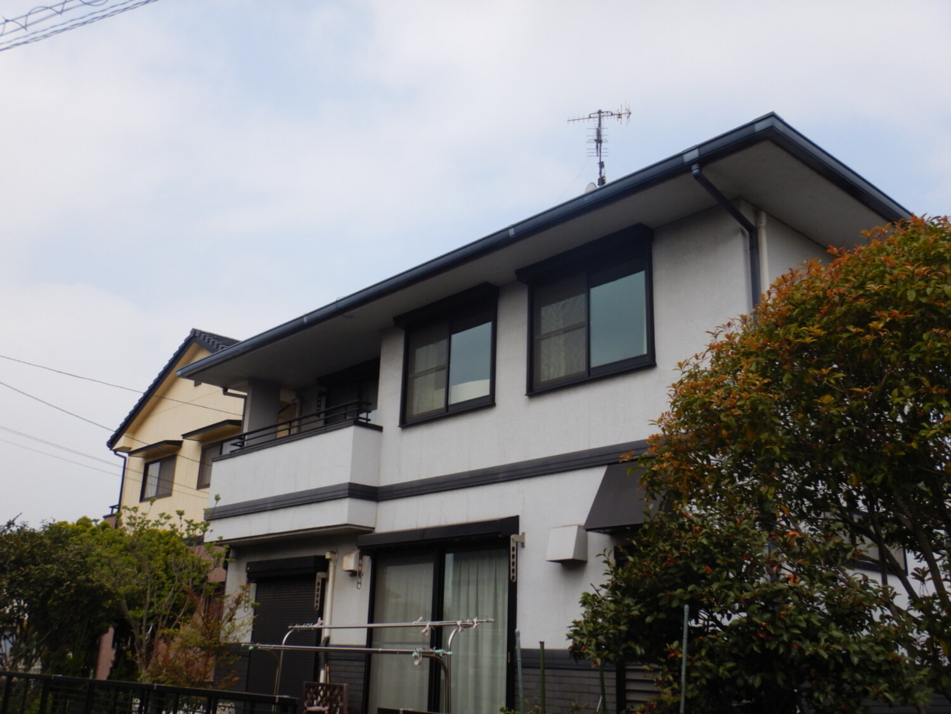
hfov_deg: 54.0
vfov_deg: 41.8
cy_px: 357
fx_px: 934
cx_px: 476
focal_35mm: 34
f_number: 4.2
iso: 125
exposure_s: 1/800
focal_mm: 6.1
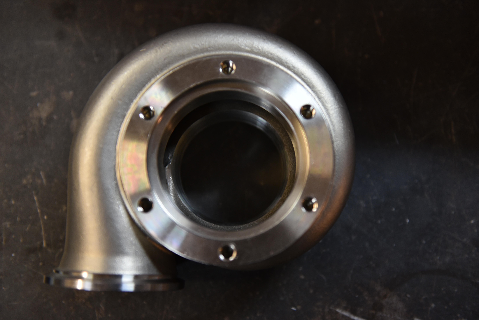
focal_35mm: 48
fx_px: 639
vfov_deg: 28.1
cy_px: 160
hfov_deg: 41.1
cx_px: 240
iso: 900
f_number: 2.8
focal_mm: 48
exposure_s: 1/50
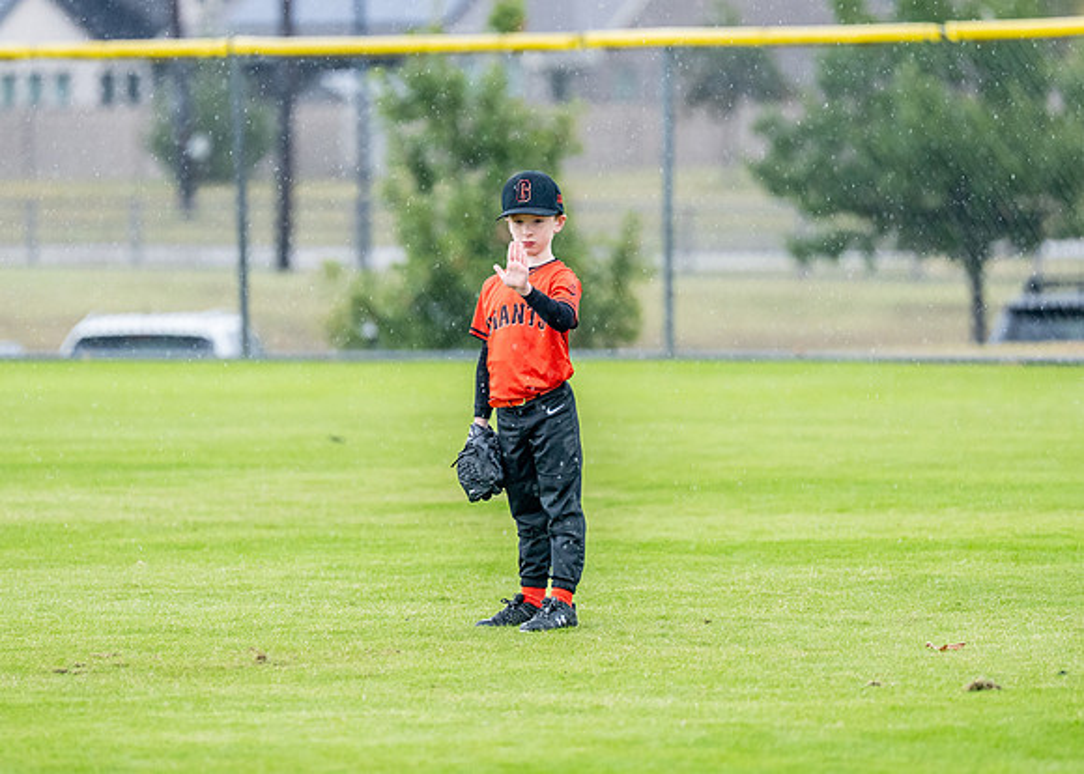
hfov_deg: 6.2
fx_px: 9953
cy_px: 385
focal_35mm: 323
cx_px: 497
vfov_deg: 4.5
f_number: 2.8
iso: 1600
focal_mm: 200
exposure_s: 1/1000
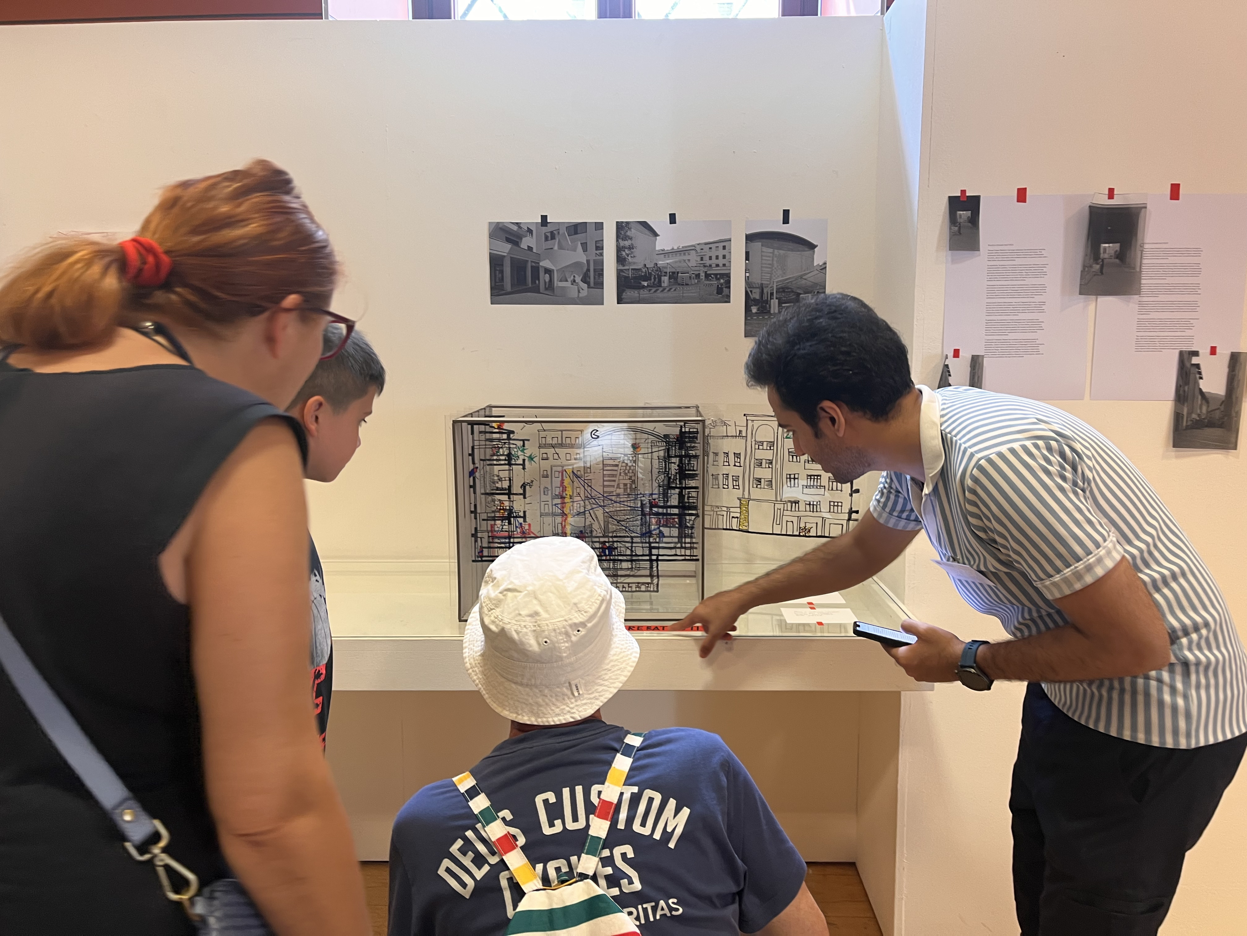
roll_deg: -0.5
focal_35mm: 26
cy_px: 468
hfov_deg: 67.3
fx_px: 937
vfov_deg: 53.1
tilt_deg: -9.0
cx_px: 624
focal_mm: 5.1
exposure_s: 1/50
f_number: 1.6
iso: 80
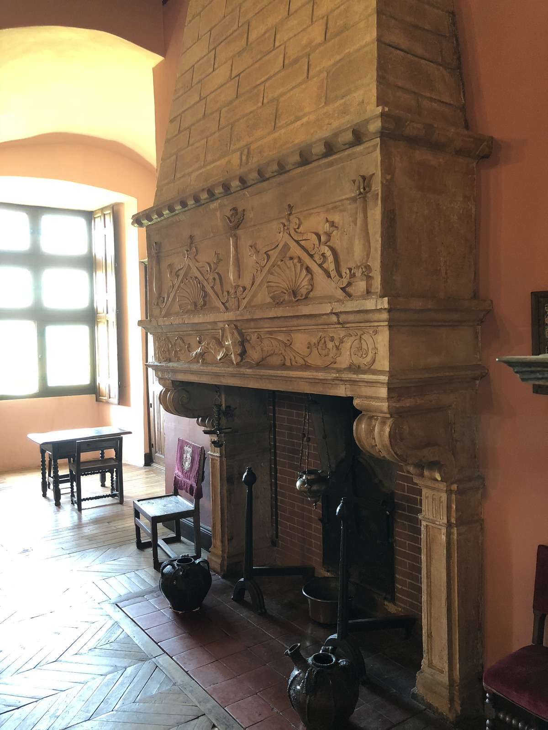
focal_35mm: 28
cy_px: 365
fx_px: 591
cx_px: 274
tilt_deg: -1.0
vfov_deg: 63.4
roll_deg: +1.3
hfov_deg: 49.7
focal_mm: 4
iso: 100
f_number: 1.8
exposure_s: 1/11
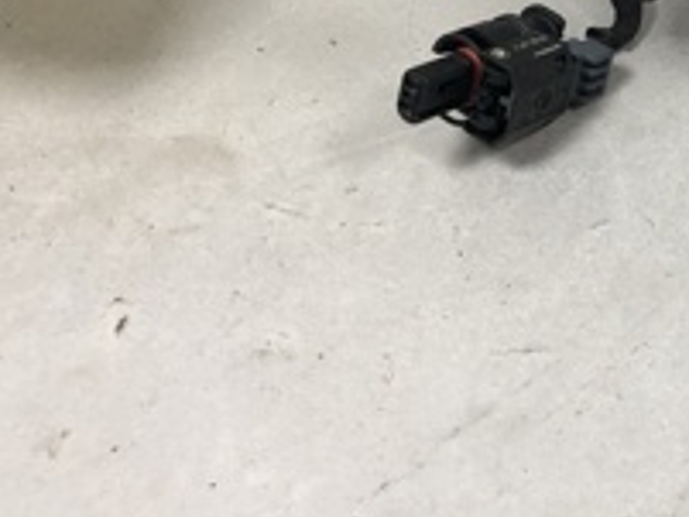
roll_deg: +7.1
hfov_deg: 20.3
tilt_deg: -40.9
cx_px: 871
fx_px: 1773
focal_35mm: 89
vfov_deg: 16.0
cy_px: -106
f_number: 1.8
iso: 40
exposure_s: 1/33
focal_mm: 4
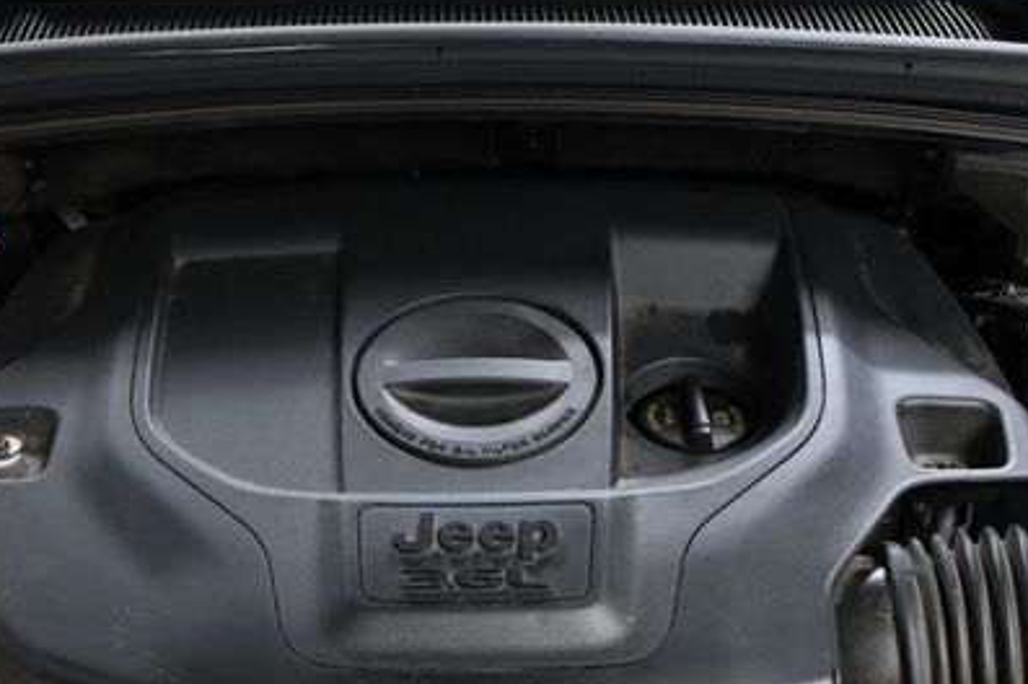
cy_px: 516
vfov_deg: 23.1
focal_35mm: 58
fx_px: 1655
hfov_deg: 34.5
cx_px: 482
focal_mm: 24
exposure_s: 1/160
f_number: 4.5
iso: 100
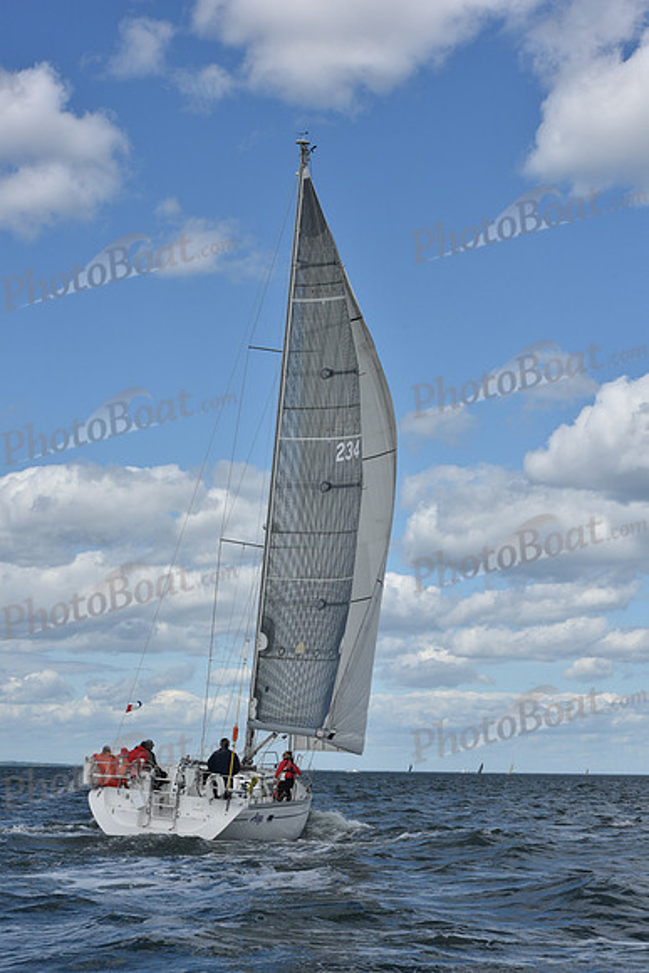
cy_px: 486
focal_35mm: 70
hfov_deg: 19.5
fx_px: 1892
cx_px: 324
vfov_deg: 28.8
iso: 320
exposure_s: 1/1000
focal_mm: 70
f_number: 11
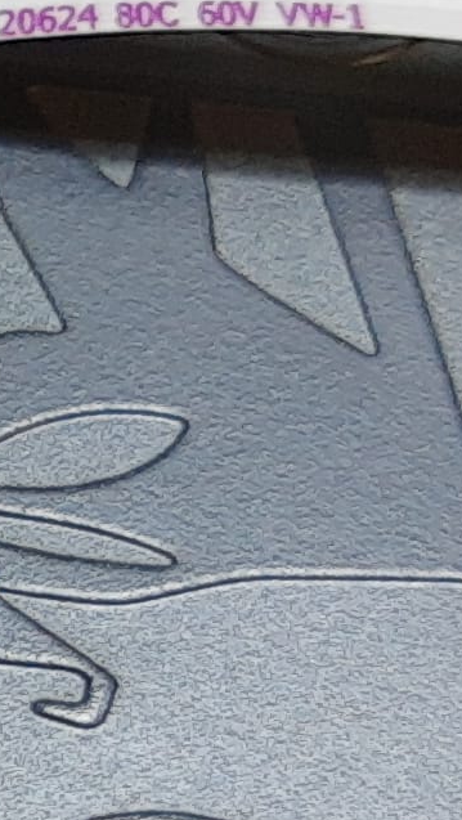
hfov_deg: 6.1
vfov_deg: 11.8
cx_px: -961
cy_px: 528
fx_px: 3958
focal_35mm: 182
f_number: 1.8
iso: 92
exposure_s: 1/50
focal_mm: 3.95
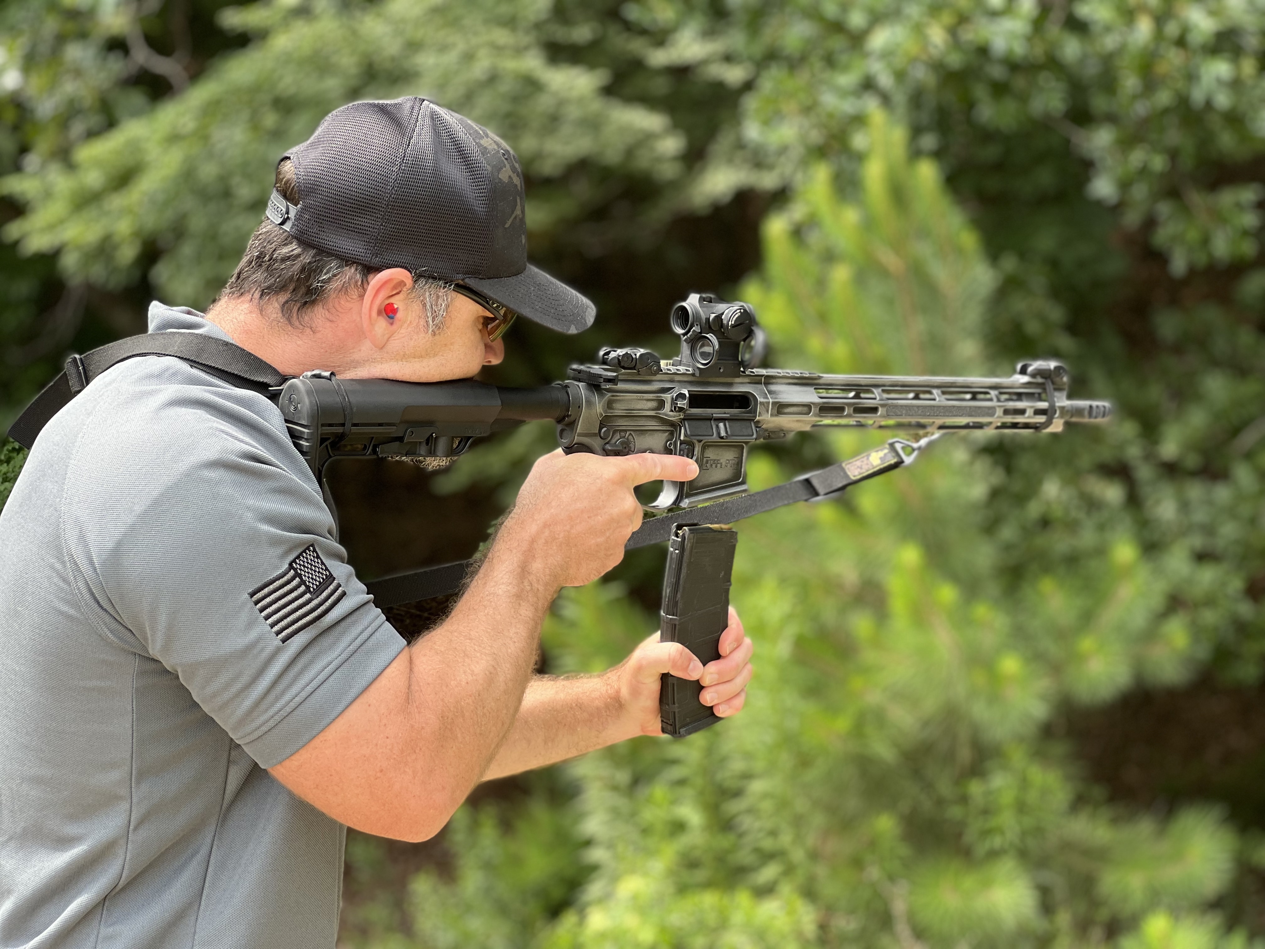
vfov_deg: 19.1
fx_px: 2814
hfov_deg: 25.3
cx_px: 632
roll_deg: -0.2
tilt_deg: -10.9
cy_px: 474
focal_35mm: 77
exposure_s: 1/121
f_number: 2.8
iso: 40
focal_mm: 9
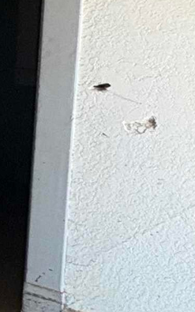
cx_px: -549
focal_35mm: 77
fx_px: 654
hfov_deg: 8.7
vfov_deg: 26.0
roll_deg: +0.8
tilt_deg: -3.2
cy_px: 36
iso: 400
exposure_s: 1/60
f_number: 2.2
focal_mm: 2.22
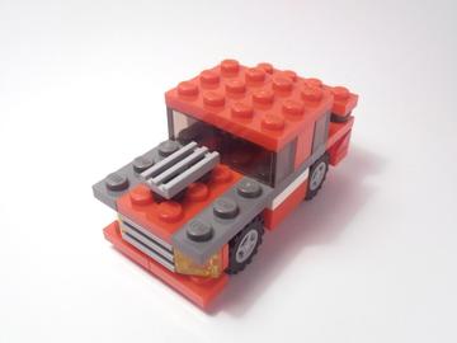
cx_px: 228
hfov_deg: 50.1
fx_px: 488
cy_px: 172
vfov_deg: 38.7
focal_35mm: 37
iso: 100
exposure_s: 1/40
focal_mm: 6.61
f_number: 3.9
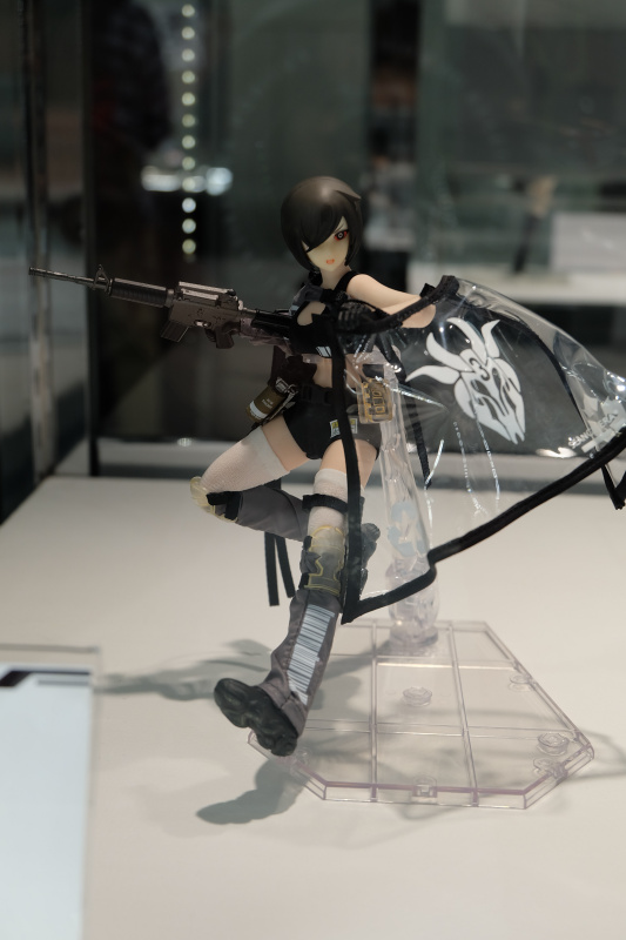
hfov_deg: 28.6
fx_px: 1226
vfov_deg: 41.9
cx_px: 313
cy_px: 470
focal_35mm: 47
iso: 400
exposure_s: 1/160
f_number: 5.6
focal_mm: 31
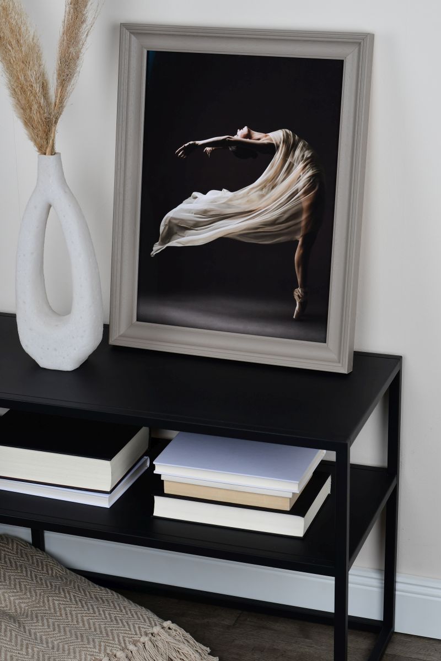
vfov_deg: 27.0
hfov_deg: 18.2
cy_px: 330
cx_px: 220
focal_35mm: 75
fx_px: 1378
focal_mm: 50
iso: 400
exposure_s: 1/100
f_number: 10
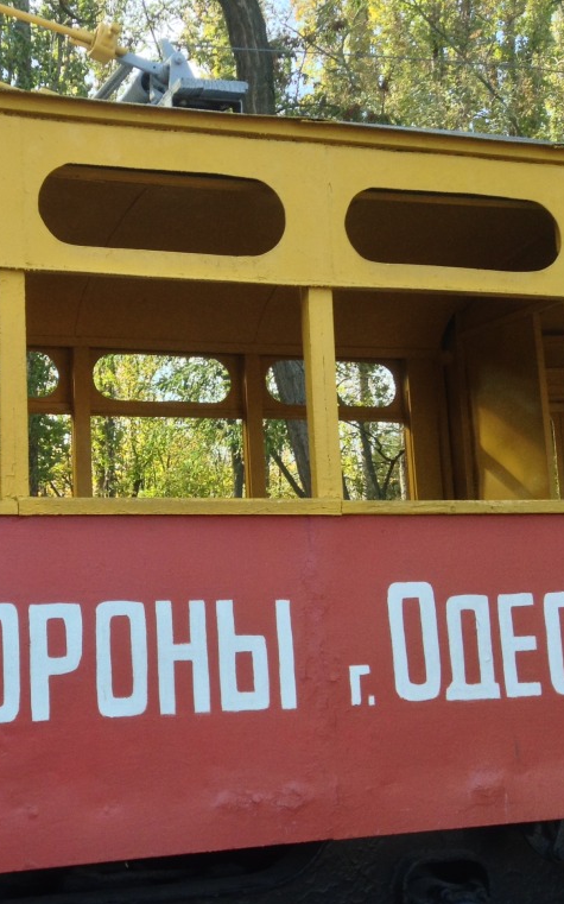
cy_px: 453
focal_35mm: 47
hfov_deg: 26.4
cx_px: 49
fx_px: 1157
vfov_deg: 42.7
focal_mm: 3.3
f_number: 2.4
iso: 25
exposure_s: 1/140
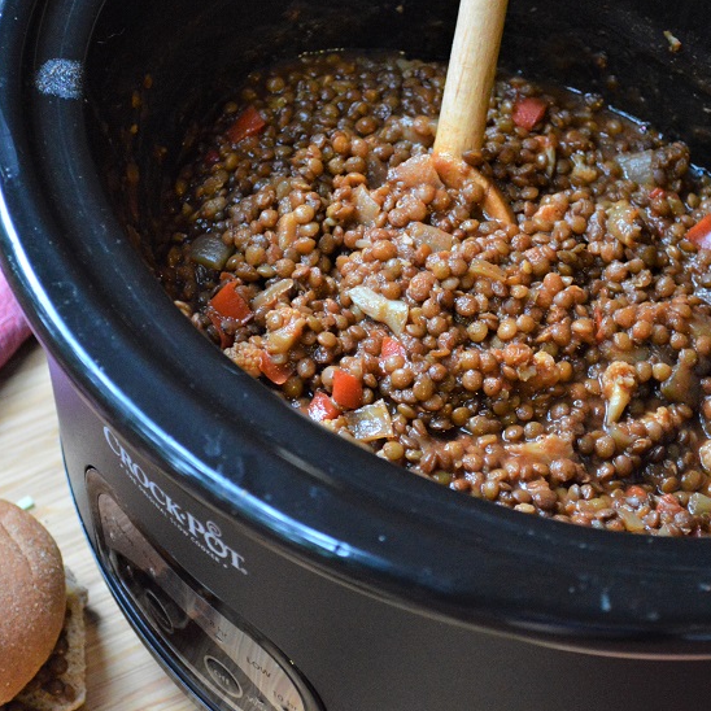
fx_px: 2138
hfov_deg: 18.9
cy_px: 372
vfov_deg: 18.9
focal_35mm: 92
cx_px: 363
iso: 3200
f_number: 5.3
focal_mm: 44
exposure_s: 1/13
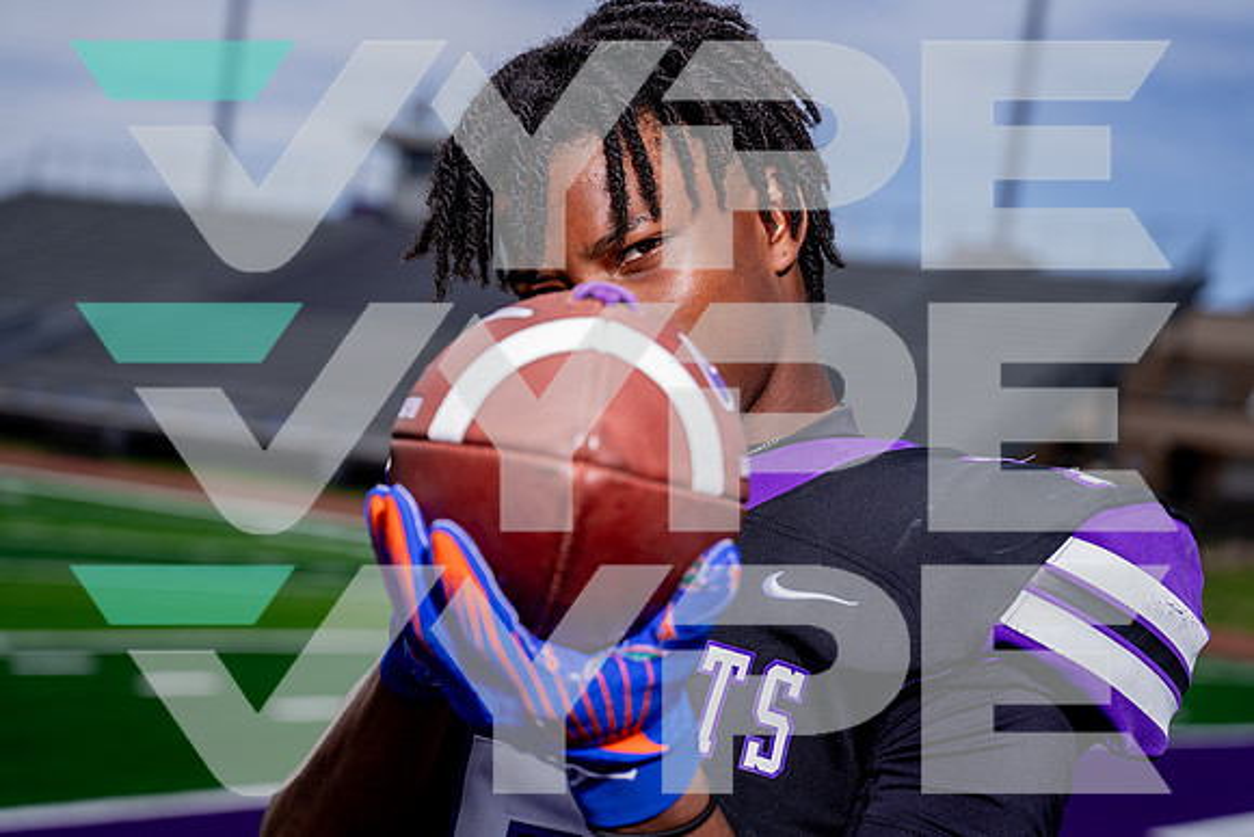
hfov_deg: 27.7
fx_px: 2539
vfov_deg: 18.7
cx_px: 627
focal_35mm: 73
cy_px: 418
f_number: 4
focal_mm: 70
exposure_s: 1/1250
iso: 100
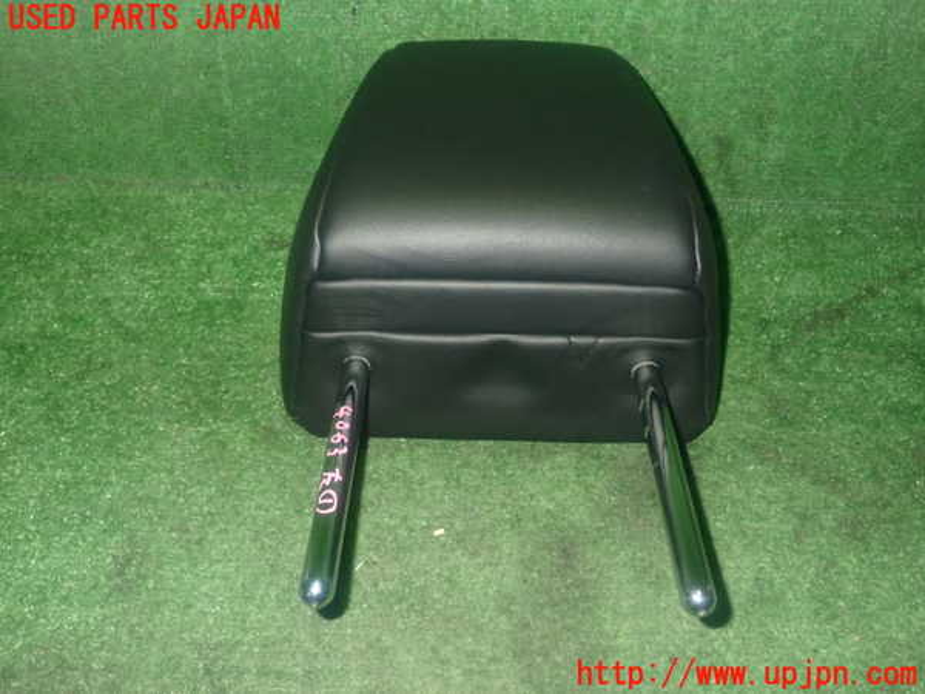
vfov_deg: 39.7
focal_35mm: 36
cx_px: 462
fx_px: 962
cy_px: 347
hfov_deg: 51.4
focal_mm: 6.37
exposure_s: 1/40
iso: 800
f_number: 7.1
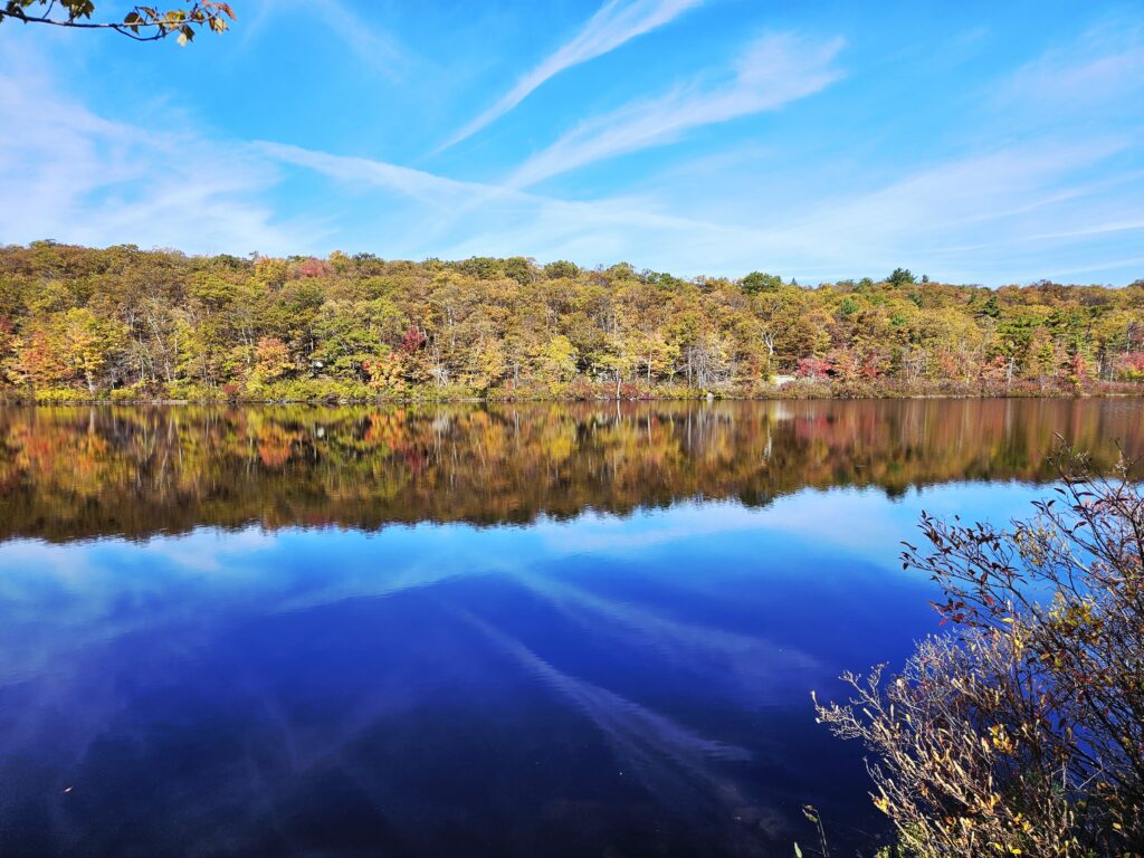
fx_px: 760
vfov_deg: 58.9
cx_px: 572
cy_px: 429
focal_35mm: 23
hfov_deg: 73.9
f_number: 1.8
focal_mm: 5.4
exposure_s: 1/2000
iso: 32
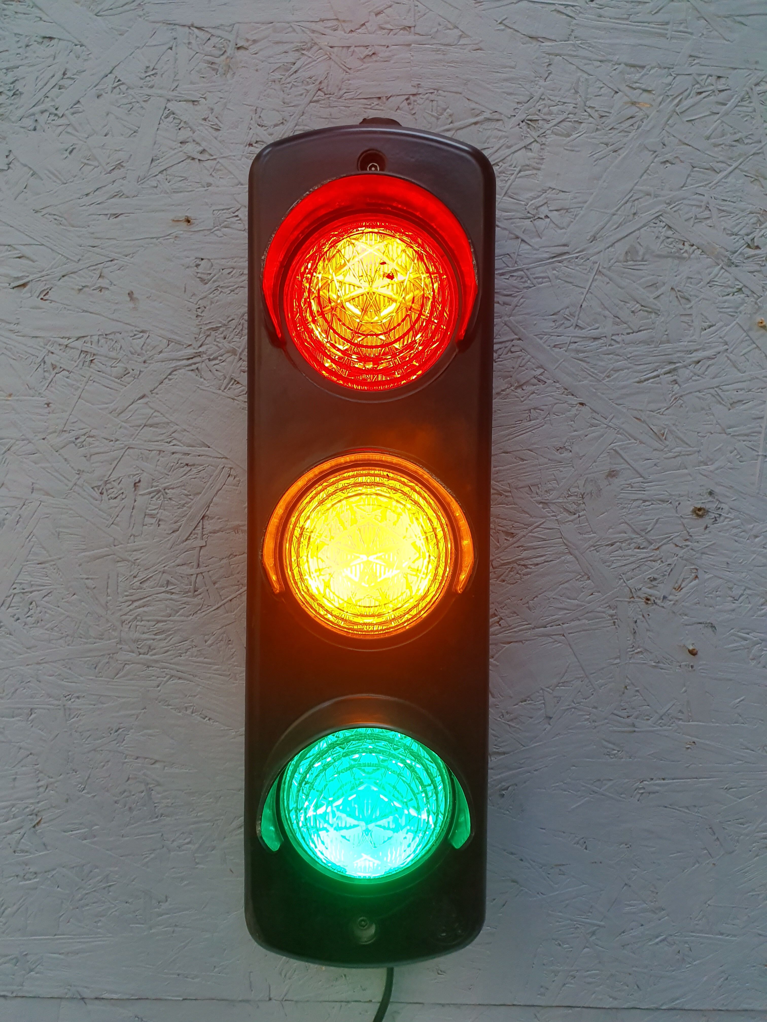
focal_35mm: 26
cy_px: 511
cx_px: 384
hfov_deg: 53.1
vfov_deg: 67.3
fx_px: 768
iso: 64
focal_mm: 4.32
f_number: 2.4
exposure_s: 1/100
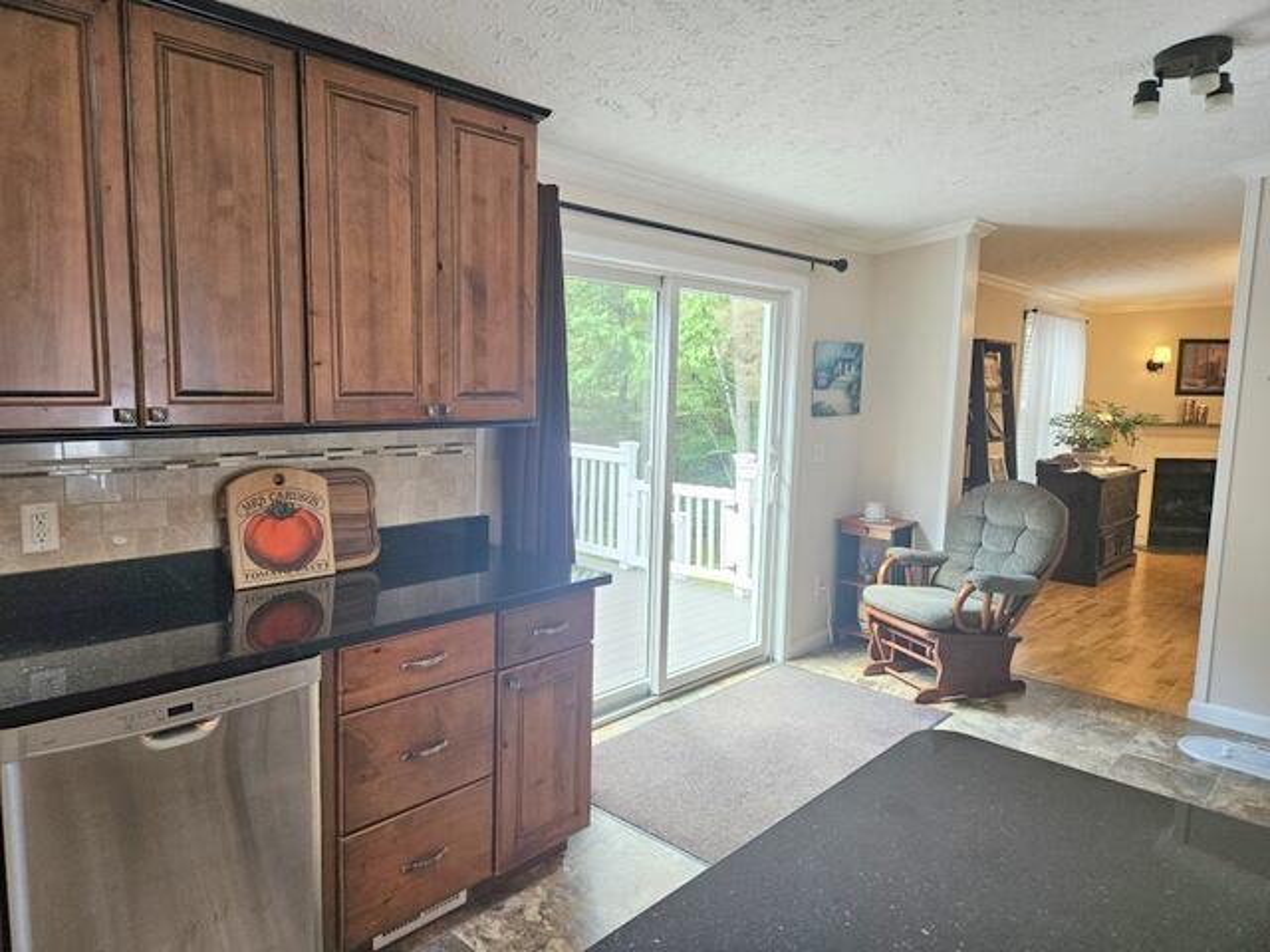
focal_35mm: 23
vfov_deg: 58.9
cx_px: 635
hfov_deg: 73.9
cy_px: 476
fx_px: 844
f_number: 1.8
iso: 250
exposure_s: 1/120
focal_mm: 5.4
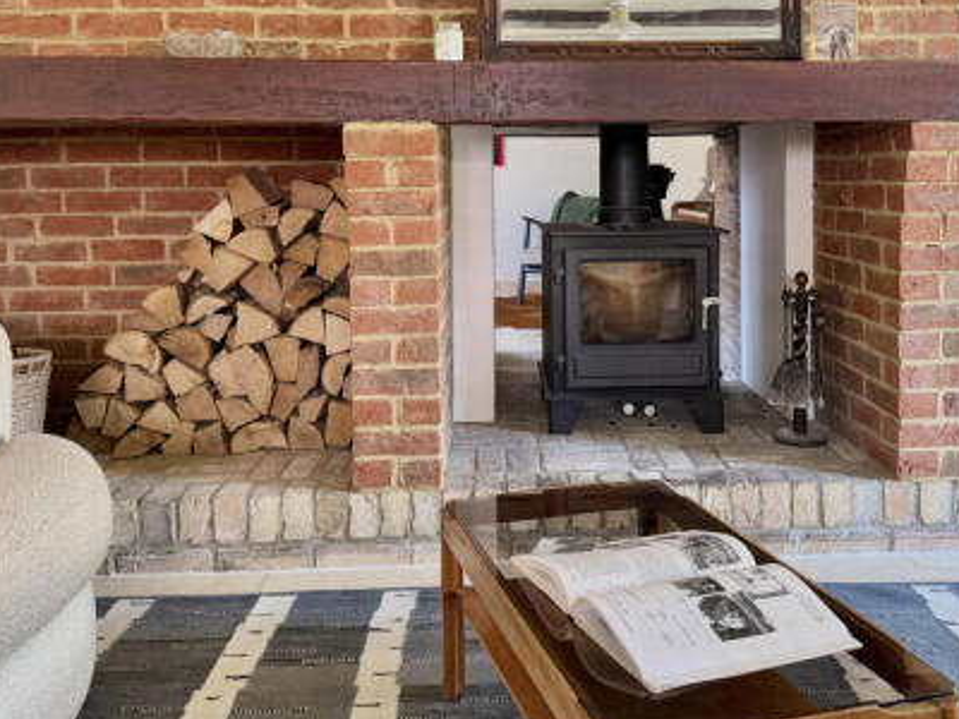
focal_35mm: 35
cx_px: 519
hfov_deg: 52.6
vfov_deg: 40.0
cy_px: 215
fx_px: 970
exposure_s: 1/72
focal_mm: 6.76
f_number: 1.78
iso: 200
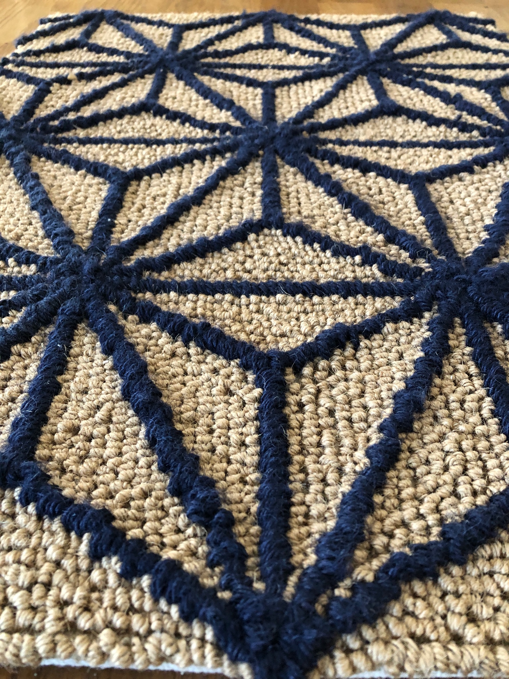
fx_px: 549
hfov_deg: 49.7
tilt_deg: -43.0
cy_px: 340
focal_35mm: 28
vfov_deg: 63.4
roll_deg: -0.1
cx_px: 254
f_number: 1.8
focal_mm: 3.99
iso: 80
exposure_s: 1/15
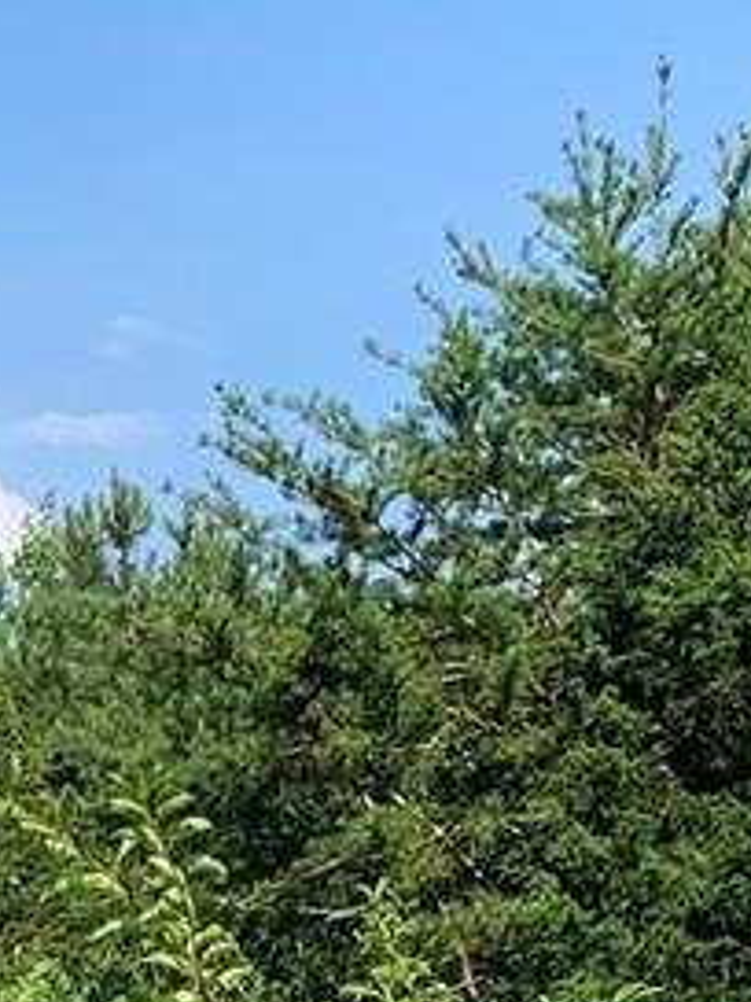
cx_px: -265
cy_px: 1411
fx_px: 4252
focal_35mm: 147
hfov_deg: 9.9
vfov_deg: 12.9
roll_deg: -0.1
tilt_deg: -1.3
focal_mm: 4.25
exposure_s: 1/1314
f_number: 1.8
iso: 25
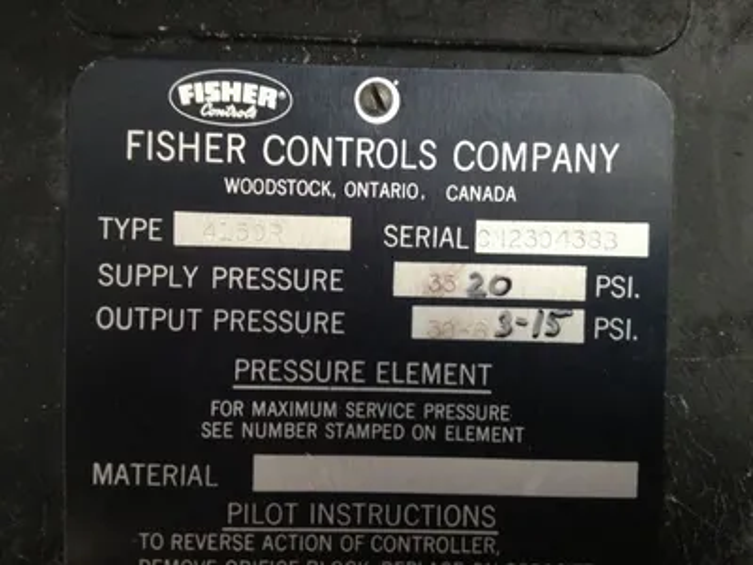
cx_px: 376
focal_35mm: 35
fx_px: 761
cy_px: 282
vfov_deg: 40.7
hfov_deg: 52.6
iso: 250
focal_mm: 4.28
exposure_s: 1/20
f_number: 2.4
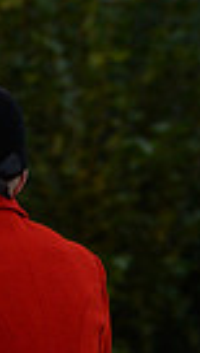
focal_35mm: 759
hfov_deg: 1.6
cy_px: 358
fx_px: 7121
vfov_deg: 2.8
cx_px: -338
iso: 2500
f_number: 3.5
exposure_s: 1/640
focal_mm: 170
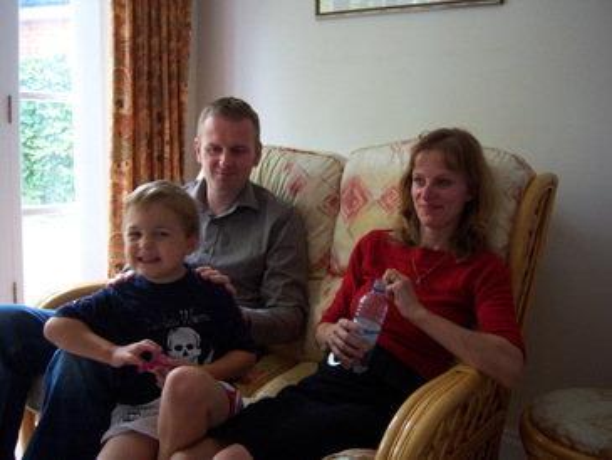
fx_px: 637
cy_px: 230
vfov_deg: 39.7
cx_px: 306
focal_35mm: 36
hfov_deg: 51.3
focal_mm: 7.5
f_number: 2.8
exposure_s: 1/13
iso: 160
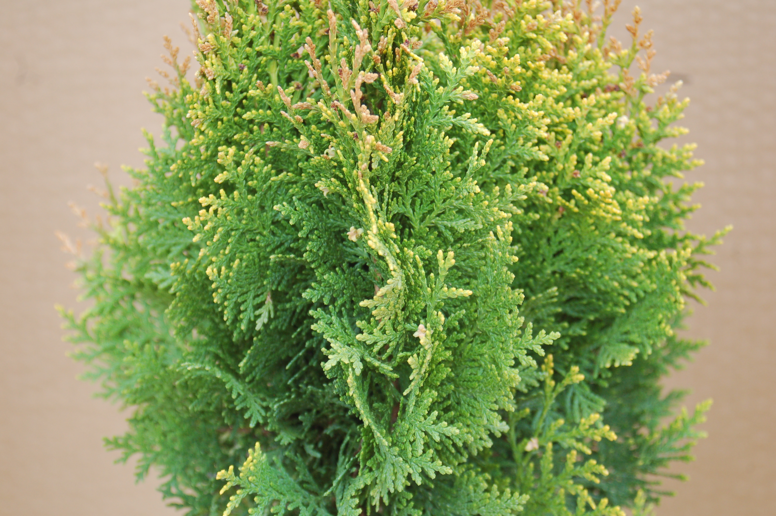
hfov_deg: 17.1
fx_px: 2584
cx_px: 388
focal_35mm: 120
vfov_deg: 11.4
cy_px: 258
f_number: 5.6
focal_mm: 80
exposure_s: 1/125
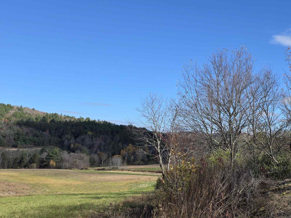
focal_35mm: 40
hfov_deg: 44.5
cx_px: 233
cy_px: 119
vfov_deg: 35.9
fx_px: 336
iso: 80
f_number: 1.7
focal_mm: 6.25
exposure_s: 1/4766
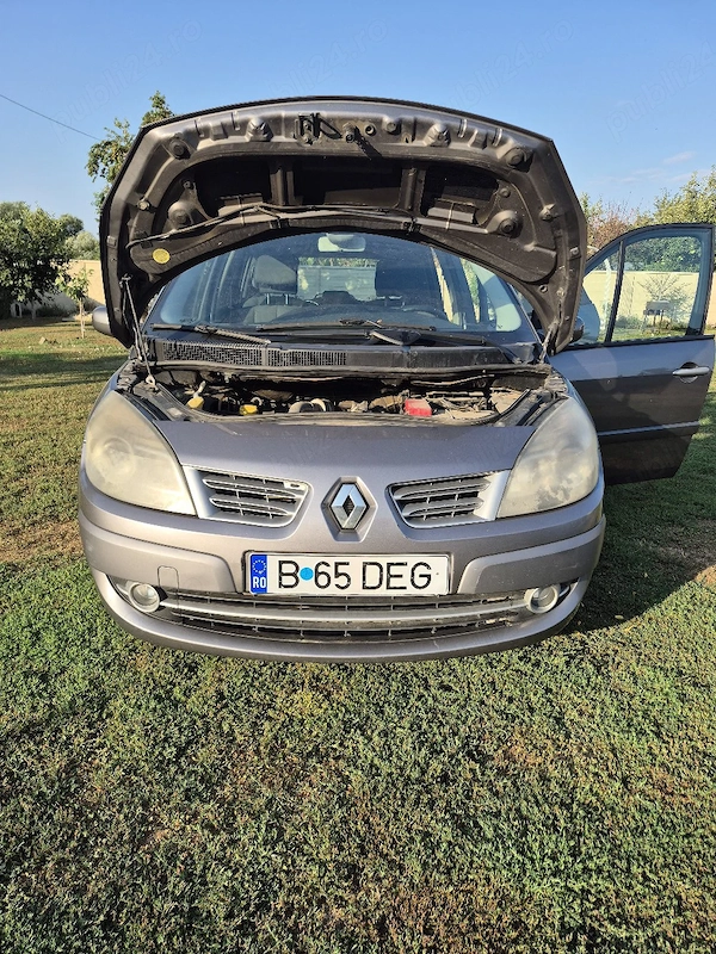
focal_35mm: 23
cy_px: 477
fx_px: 634
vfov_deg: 73.9
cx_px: 358
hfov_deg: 58.9
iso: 25
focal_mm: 5.4
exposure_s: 1/909
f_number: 1.8
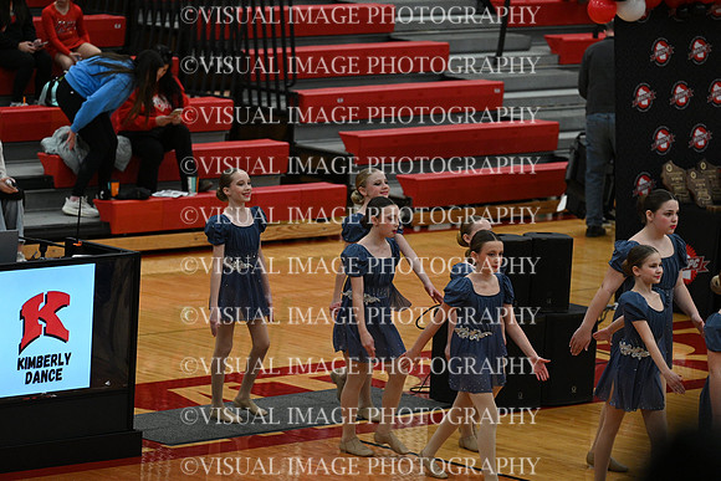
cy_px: 240
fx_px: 4006
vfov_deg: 6.9
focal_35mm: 200
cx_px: 360
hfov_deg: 10.3
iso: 4000
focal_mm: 200
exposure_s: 1/400
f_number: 4
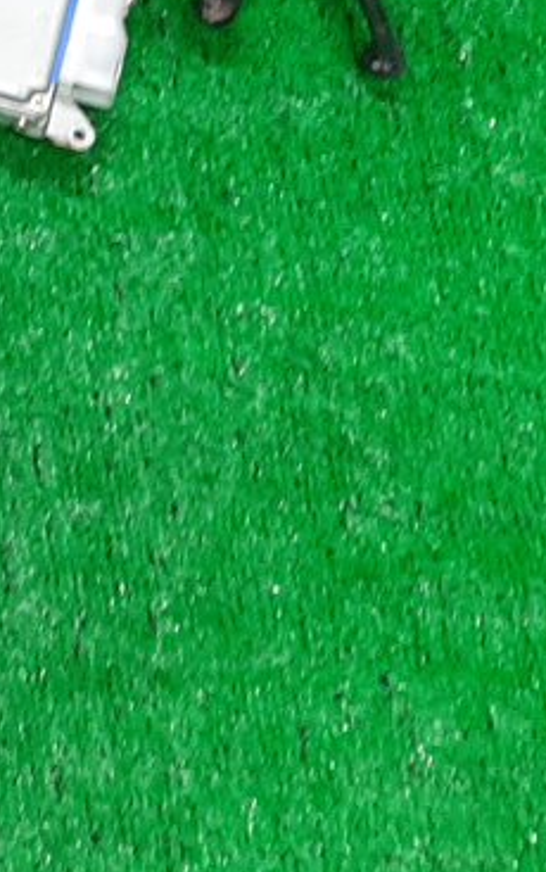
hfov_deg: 9.8
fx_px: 2566
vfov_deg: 18.0
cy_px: -268
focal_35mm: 108
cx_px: -995
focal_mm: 3.93
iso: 139
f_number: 1.7
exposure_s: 1/50
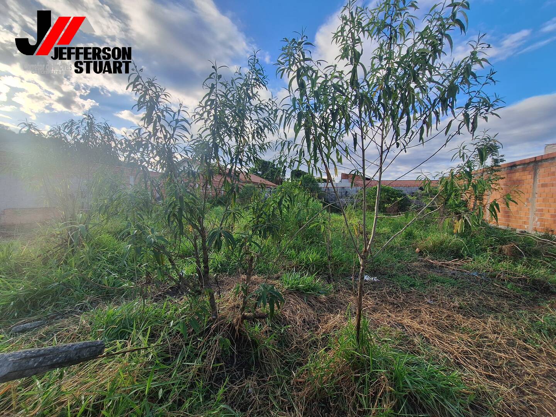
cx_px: 278
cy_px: 208
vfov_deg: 89.9
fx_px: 209
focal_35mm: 13
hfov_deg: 106.2
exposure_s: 1/1043
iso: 40
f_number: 2.2
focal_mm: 1.74
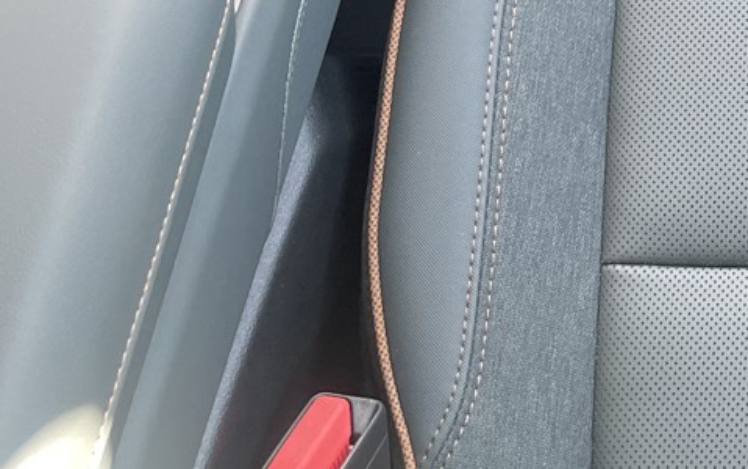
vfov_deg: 12.6
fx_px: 1877
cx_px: 962
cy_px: -455
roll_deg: -2.2
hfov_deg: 20.6
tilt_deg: -44.8
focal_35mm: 92
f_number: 1.6
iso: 125
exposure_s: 1/120
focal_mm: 4.2
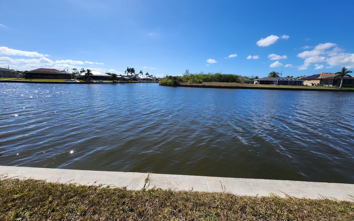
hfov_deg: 105.3
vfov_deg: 78.4
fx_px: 135
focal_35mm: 14
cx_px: 175
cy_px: 99
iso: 32
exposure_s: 1/1606
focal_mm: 1.74
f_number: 2.2
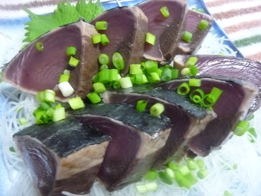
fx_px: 188
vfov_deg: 54.9
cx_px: 130
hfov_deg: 69.4
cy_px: 98
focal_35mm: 25
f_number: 3.3
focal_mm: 4.5
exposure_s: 1/20
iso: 800
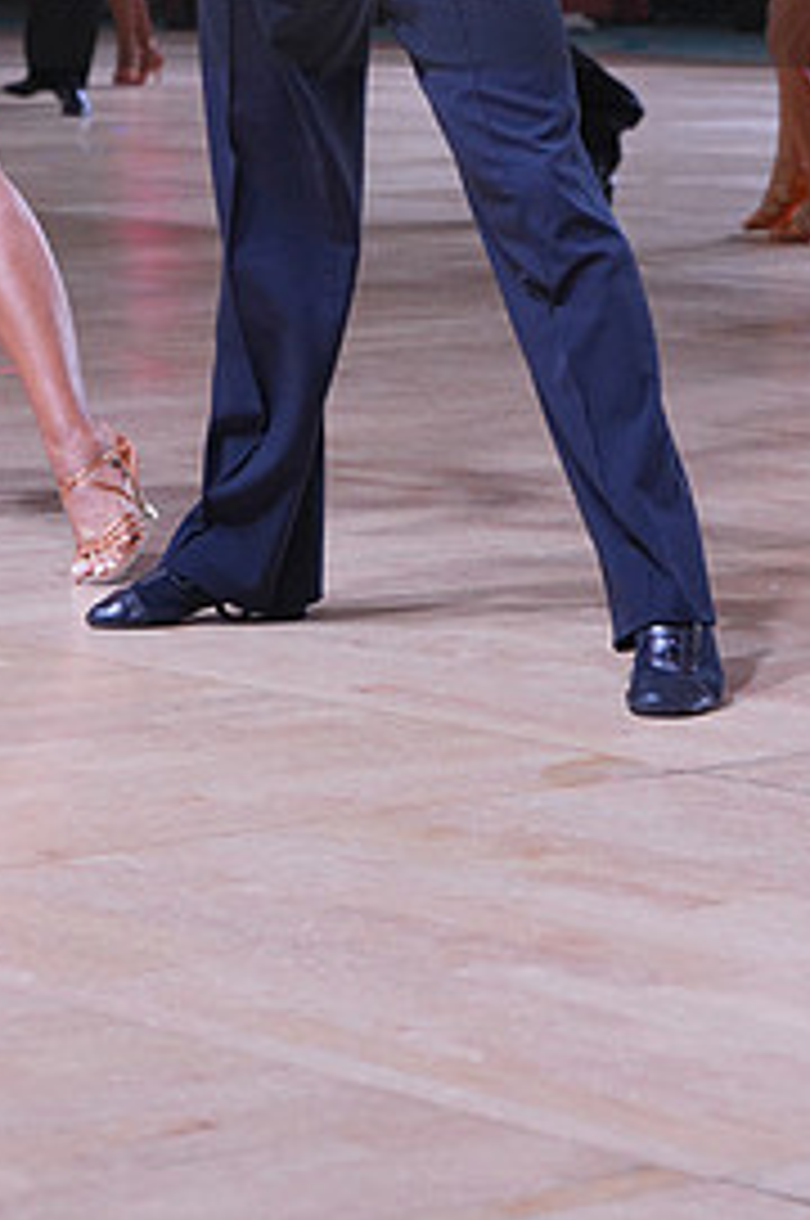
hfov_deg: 9.1
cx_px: 259
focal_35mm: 150
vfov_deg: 13.5
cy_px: -81
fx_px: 5075
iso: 1600
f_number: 5.6
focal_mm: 70
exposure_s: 1/400
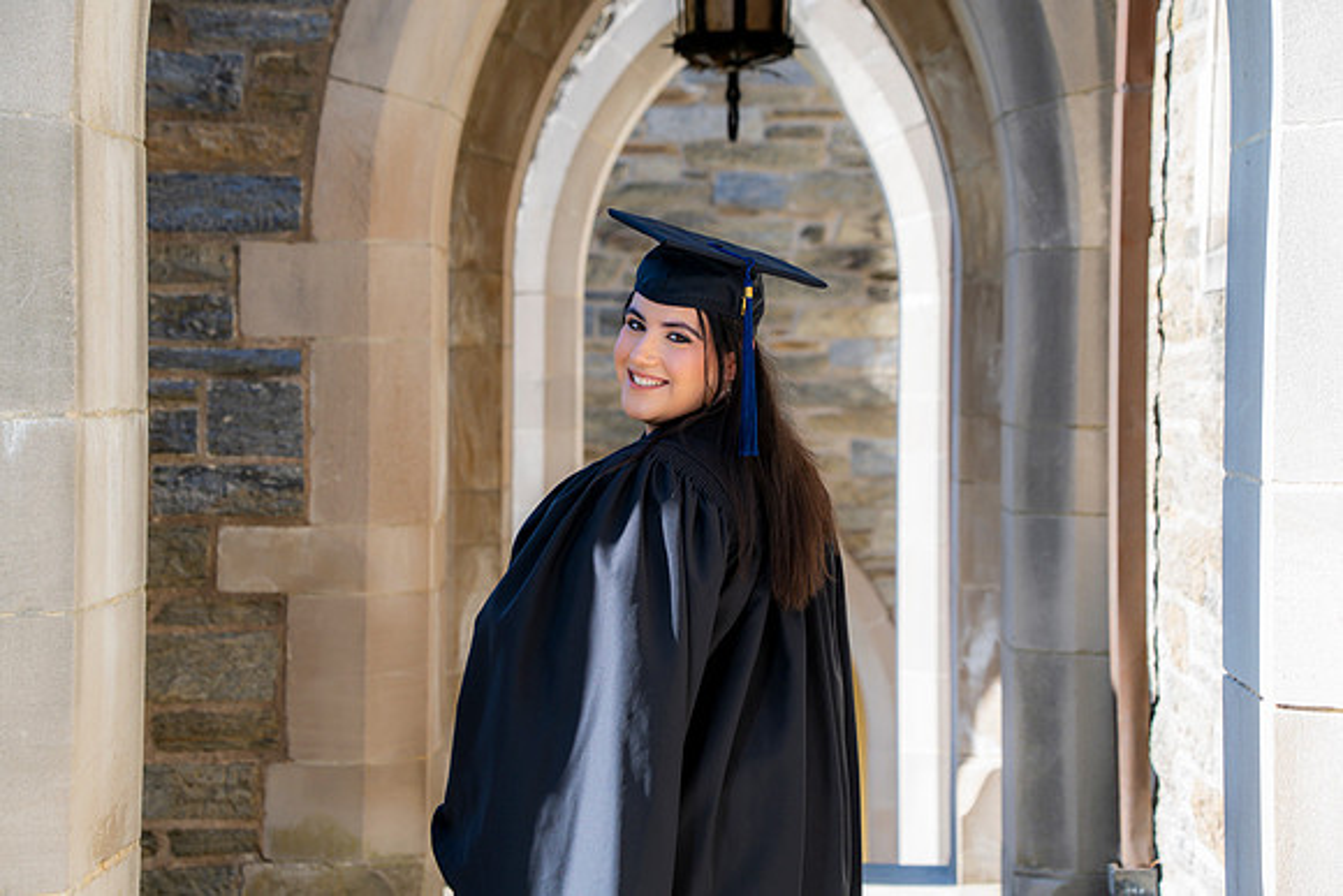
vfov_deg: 12.8
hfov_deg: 19.1
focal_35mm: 107
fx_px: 3990
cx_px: 672
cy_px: 448
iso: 500
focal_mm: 105
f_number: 6.3
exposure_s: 1/250
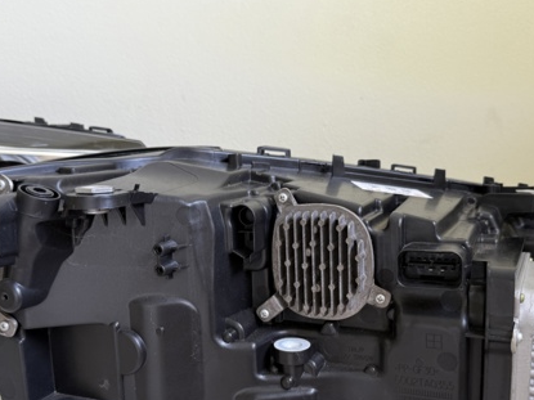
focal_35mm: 37
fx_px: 571
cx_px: 261
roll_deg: -0.9
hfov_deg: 50.1
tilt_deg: -25.1
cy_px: 249
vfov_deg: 38.4
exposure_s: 1/121
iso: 100
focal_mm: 6.76
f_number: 1.78
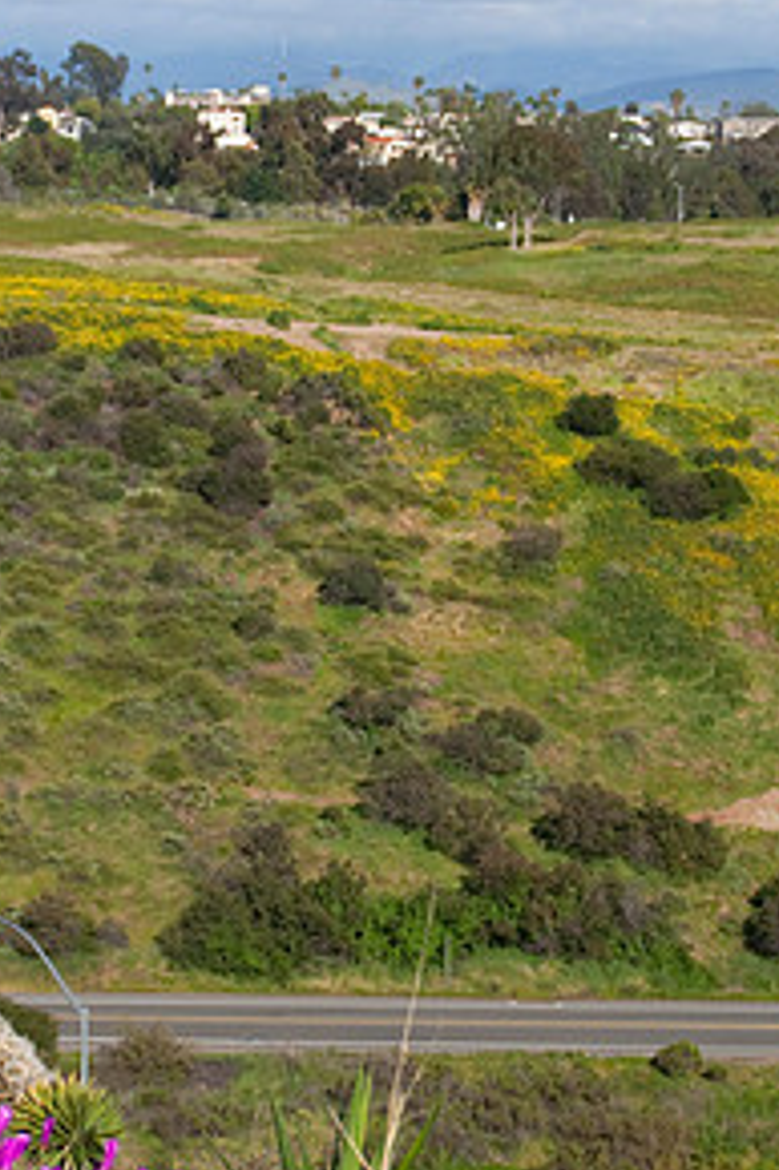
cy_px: 639
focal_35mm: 126
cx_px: 234
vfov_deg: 16.3
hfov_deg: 10.9
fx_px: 4094
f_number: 6.3
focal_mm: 42
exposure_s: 1/1000
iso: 200
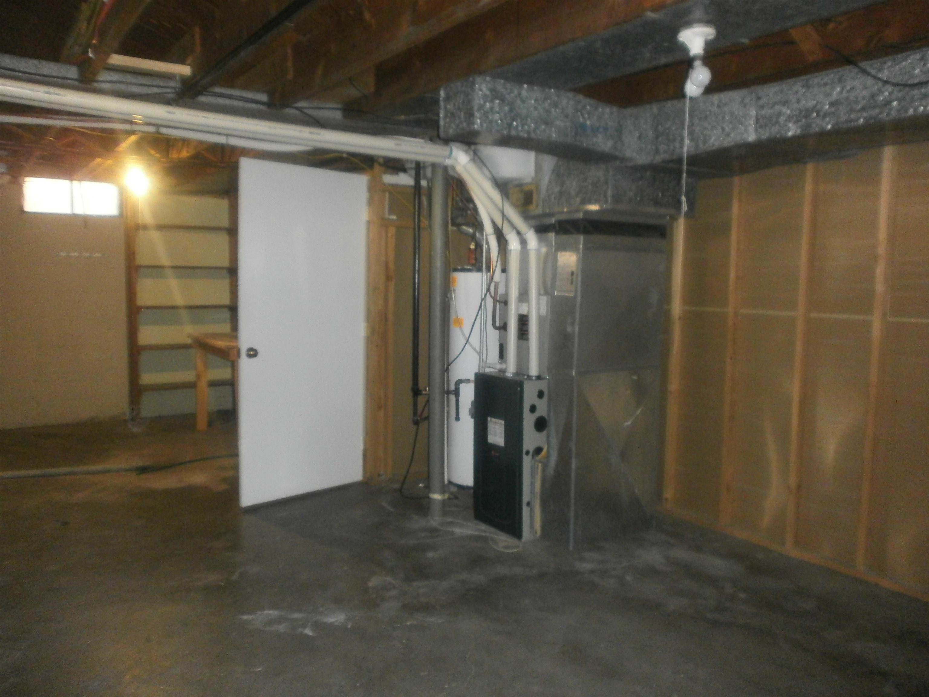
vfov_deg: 51.4
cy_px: 348
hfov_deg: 65.3
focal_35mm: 27
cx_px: 464
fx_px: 725
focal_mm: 4.8
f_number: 2.9
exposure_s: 1/30
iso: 320
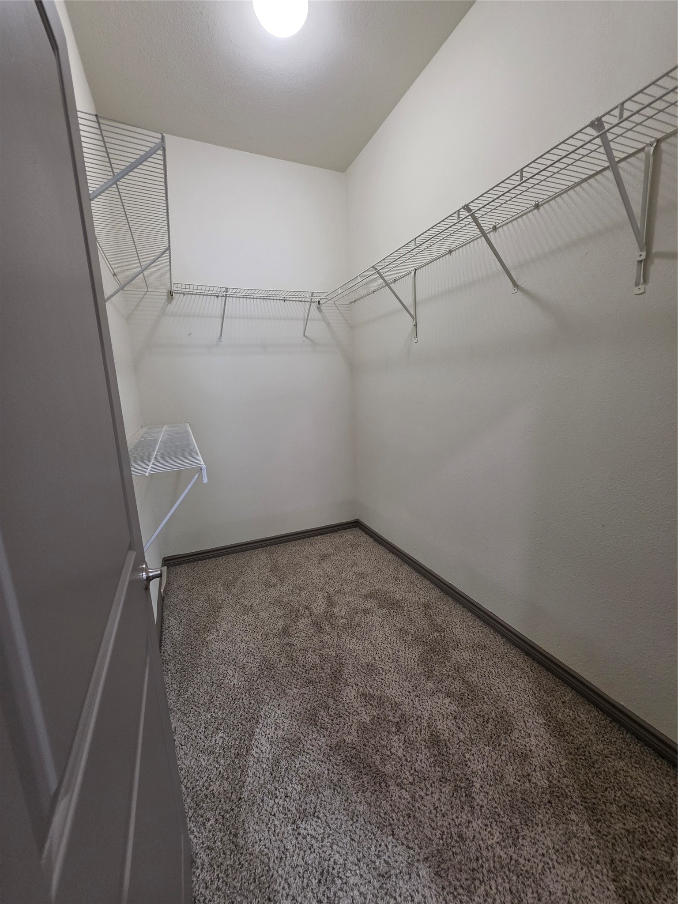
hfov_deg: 89.9
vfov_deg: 106.2
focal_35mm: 13
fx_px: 339
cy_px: 452
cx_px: 339
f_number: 1.9
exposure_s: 1/60
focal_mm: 2.2
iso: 250
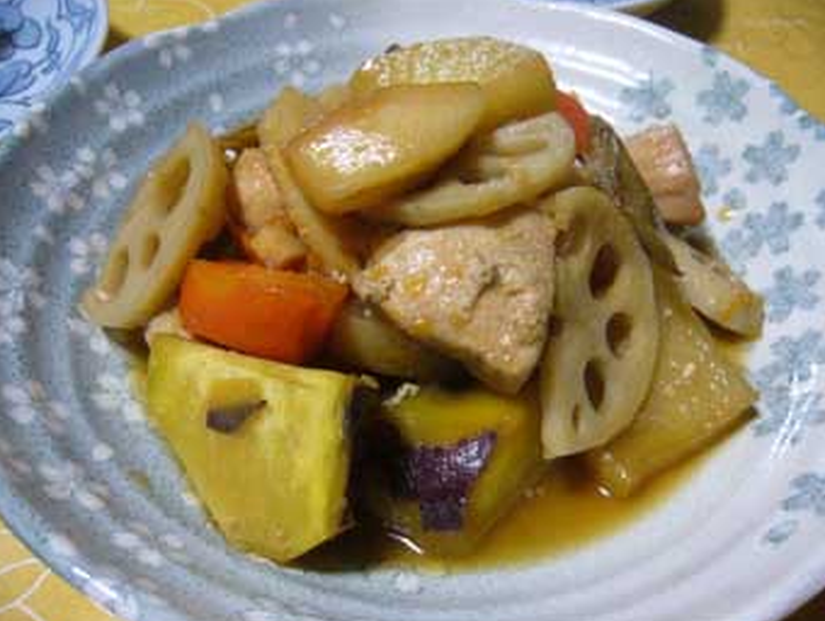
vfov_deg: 39.7
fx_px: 859
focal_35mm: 36
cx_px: 417
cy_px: 312
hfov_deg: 51.3
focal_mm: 5.8
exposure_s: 1/15
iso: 200
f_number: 2.8
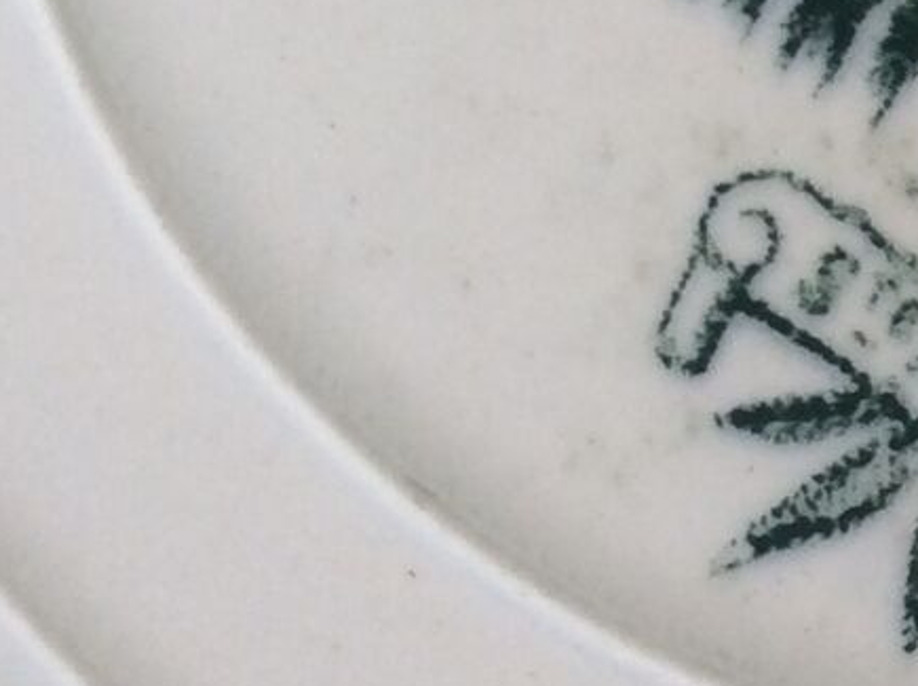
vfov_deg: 10.0
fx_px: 3893
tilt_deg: -84.8
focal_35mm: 147
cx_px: 1294
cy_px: 148
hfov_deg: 12.9
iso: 32
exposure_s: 1/50
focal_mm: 3.3
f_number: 2.4
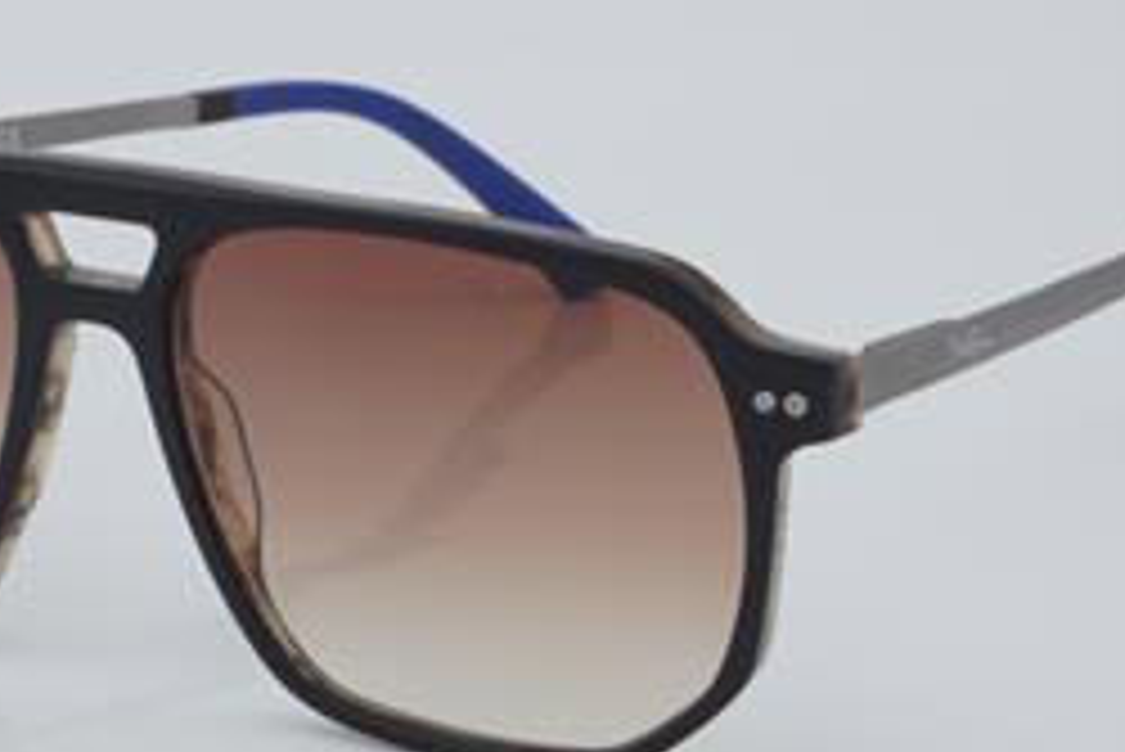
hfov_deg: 15.5
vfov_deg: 10.4
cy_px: 450
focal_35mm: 132
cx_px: 468
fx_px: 4121
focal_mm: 55
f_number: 32
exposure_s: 1/4
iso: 100
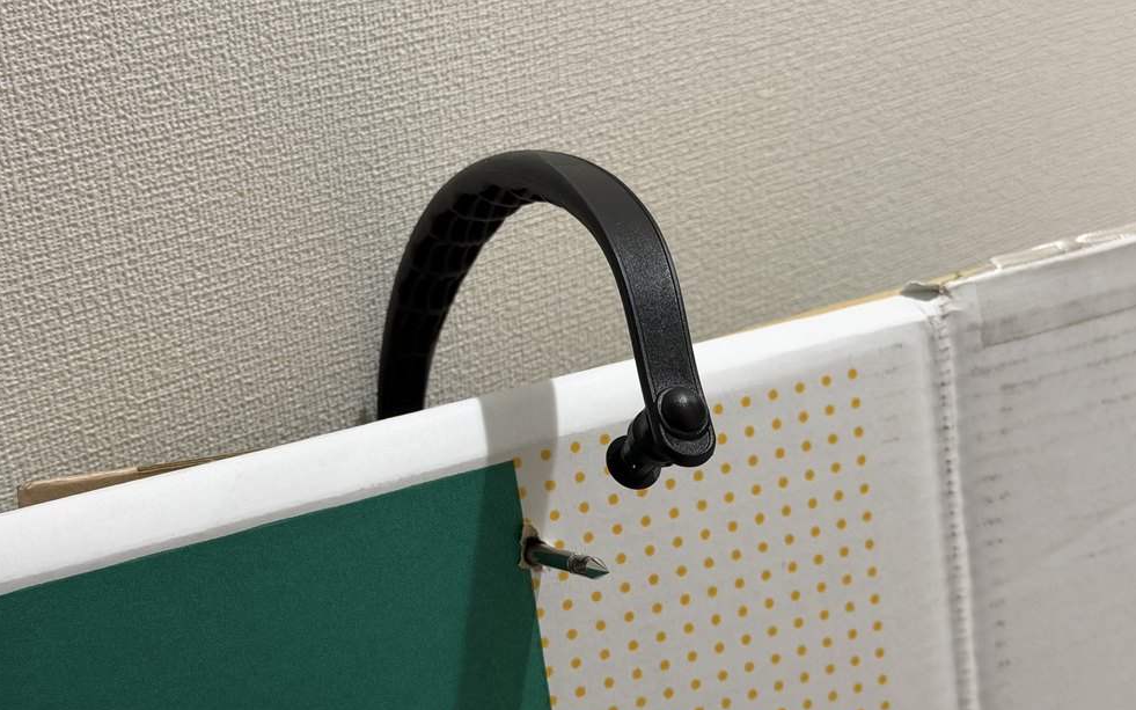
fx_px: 1734
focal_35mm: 56
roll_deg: +2.9
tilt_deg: -26.8
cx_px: 545
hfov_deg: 36.3
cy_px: 412
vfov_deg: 23.1
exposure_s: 1/50
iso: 250
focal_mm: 6.76
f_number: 1.78
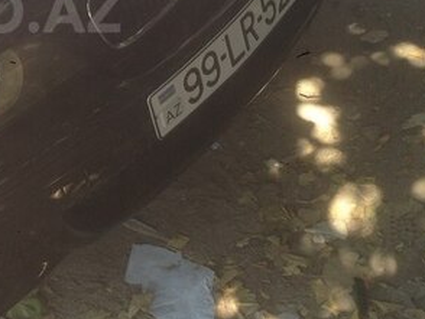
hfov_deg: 24.7
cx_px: -27
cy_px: 11
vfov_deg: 19.4
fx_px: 909
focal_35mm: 74
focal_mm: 4.12
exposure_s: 1/127
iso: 50
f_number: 2.4
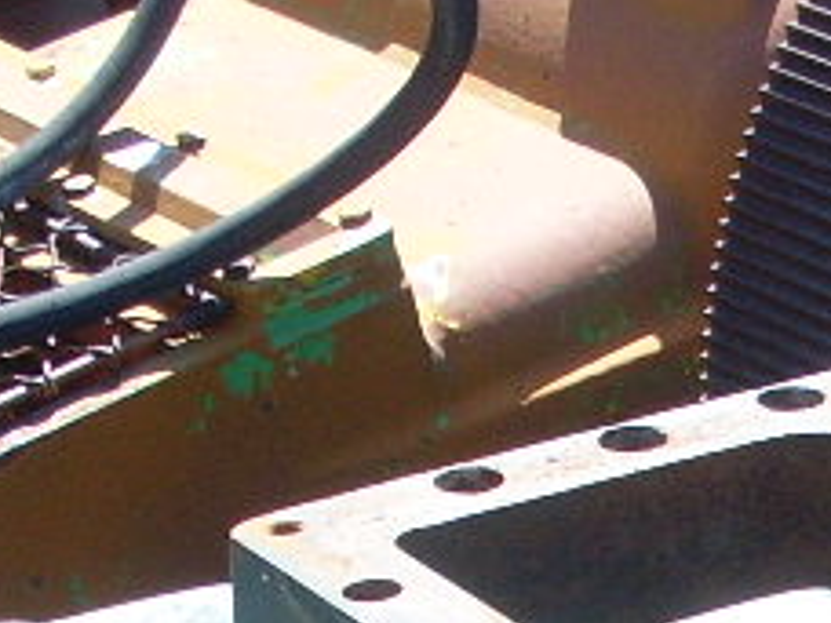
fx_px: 4105
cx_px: 1323
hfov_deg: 11.0
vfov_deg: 8.3
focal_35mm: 171
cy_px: 1217
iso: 80
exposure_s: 1/90
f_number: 7.7
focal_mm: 6.3
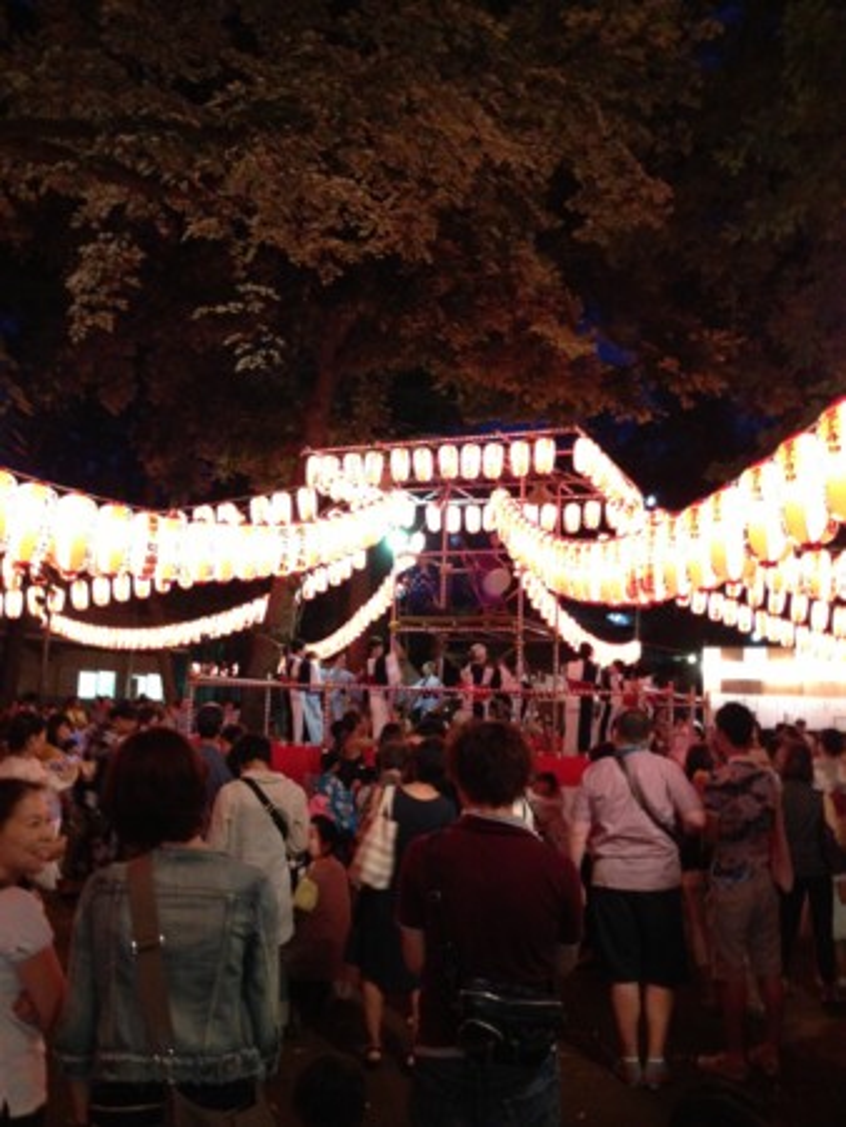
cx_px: 423
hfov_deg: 43.0
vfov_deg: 55.3
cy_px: 564
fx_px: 1074
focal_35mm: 33
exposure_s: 1/15
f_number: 2.4
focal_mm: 4.13
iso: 400
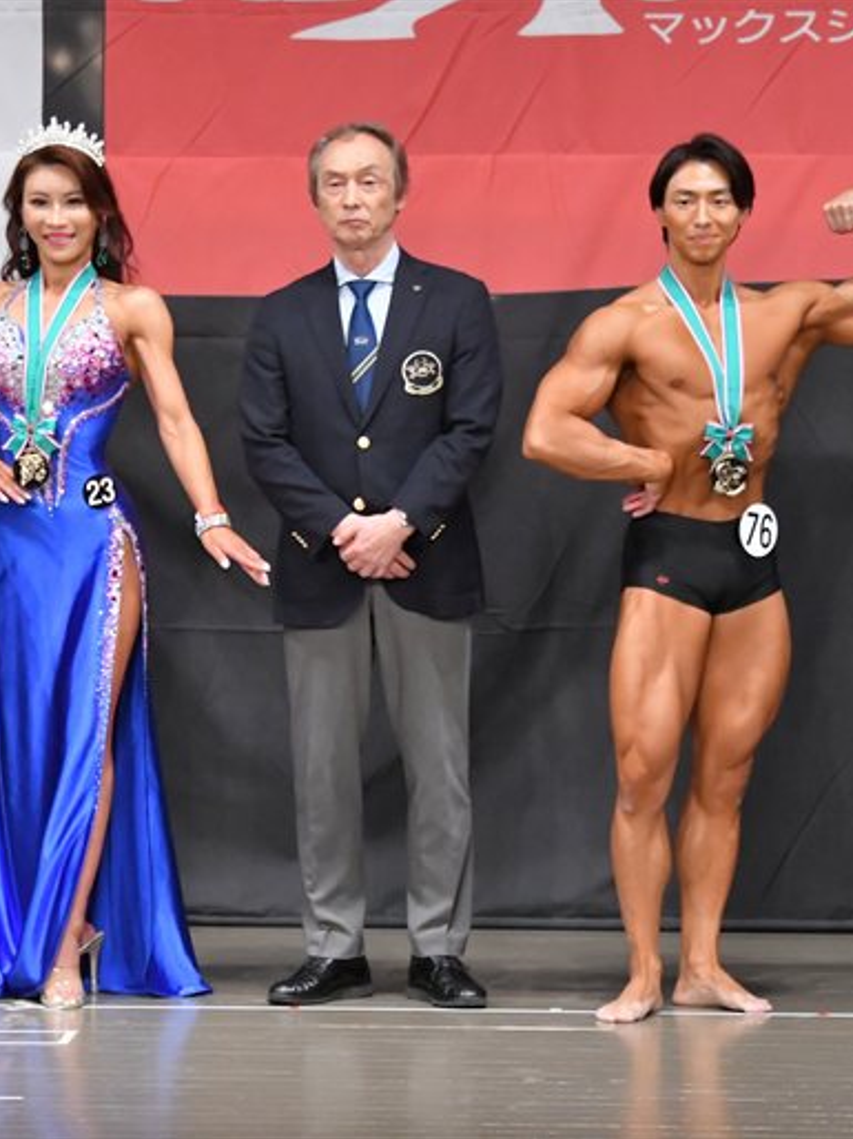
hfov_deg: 5.1
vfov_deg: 6.8
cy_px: 570
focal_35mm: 293
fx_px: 9635
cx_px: 96
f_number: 5.6
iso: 6400
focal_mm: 135
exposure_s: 1/400
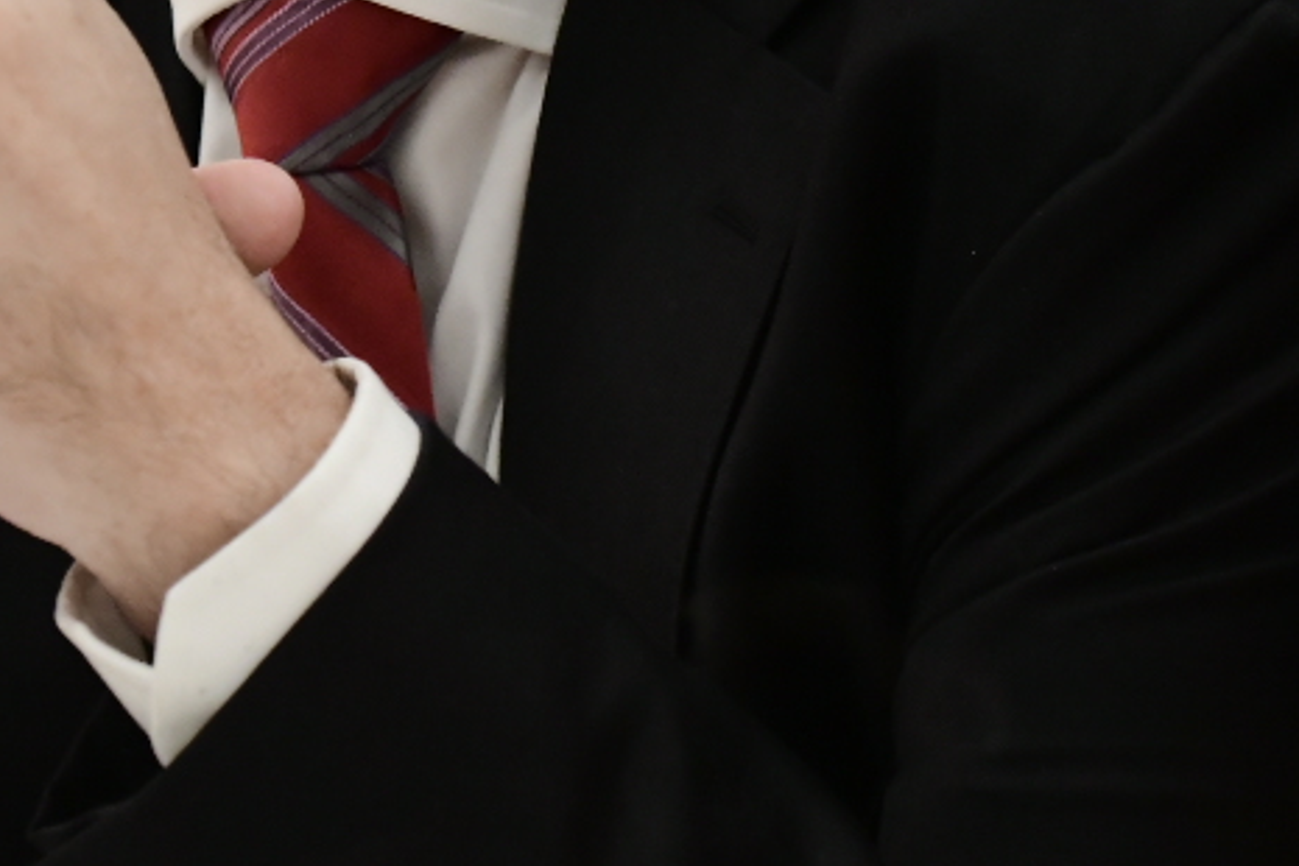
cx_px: 1137
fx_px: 13819
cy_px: 6
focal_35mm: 383
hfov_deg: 5.4
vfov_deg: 3.6
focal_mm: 110
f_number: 3.2
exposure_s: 1/250
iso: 4000
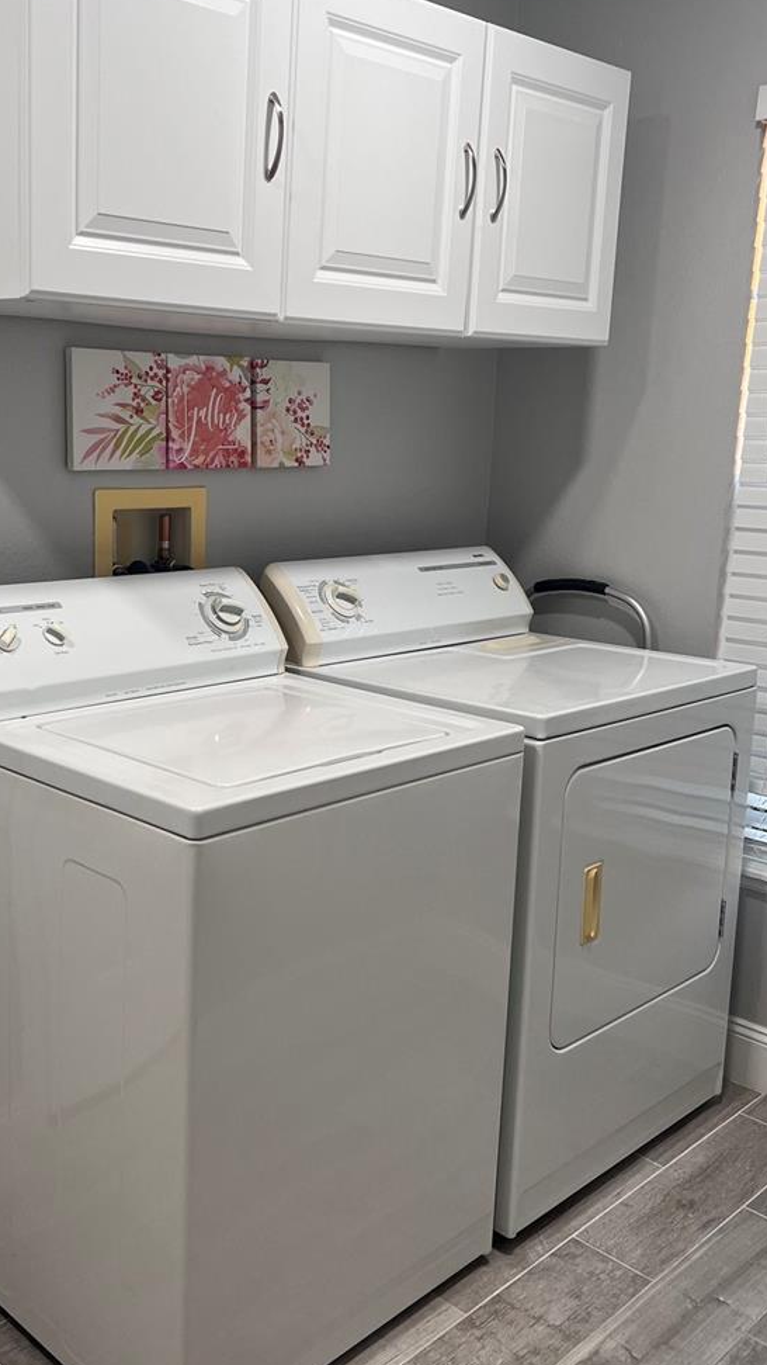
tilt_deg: -10.6
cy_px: 642
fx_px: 1266
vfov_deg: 56.6
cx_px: 236
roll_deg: -0.5
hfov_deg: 33.3
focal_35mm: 35
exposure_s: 1/120
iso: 100
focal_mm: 5.7
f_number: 1.5
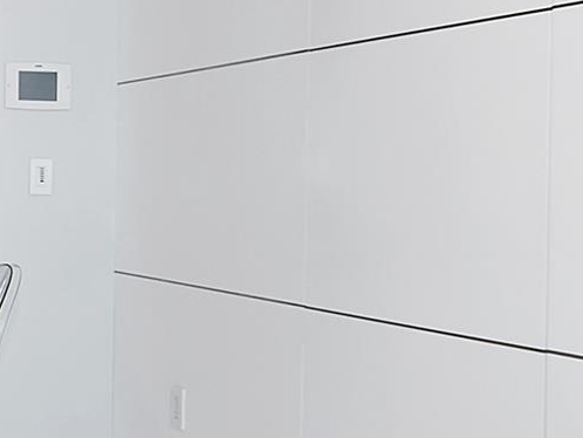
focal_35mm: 74
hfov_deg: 21.2
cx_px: -344
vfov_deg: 19.9
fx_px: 1247
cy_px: 151
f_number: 5.6
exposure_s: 1/50
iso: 200
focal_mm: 16
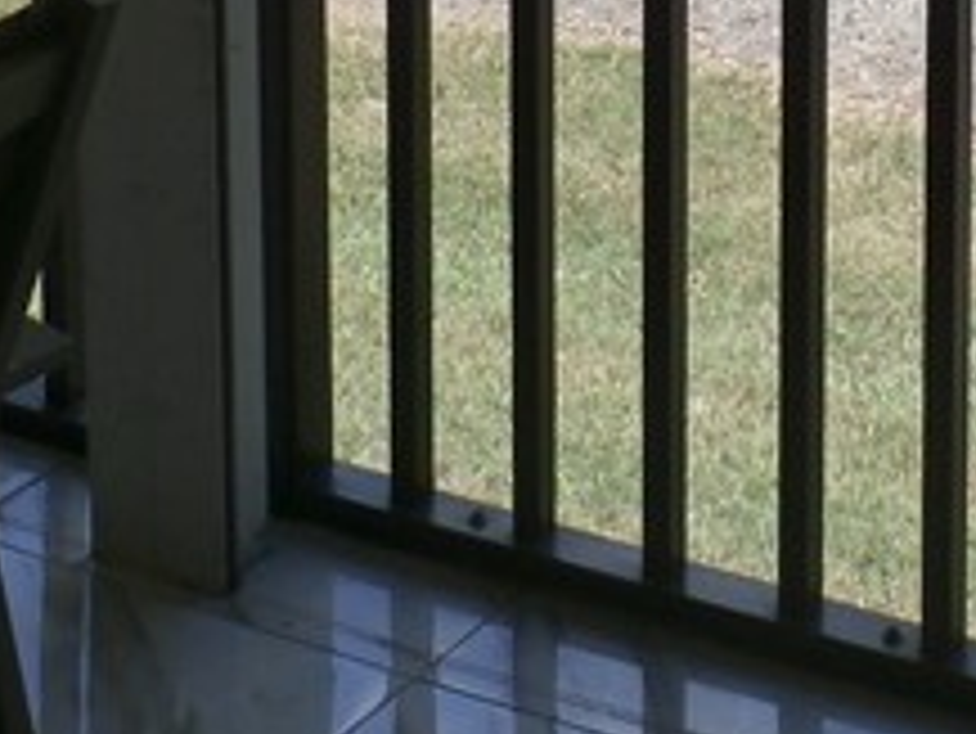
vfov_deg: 11.0
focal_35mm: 118
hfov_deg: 16.5
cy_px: -892
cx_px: 877
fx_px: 3329
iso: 100
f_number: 3
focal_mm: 4.5
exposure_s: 1/400
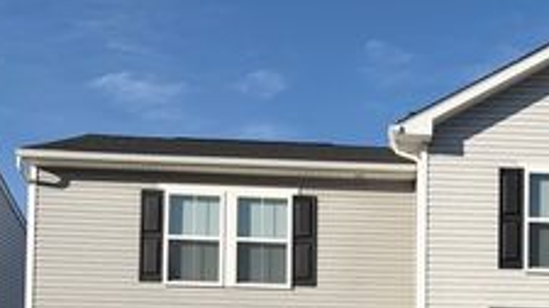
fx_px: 916
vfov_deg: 17.9
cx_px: 459
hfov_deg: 32.2
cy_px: 395
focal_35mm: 63
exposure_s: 1/5348
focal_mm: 5.96
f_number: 1.6
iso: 50
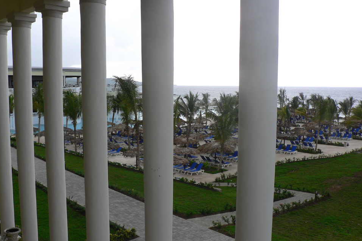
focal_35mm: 38
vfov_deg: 35.1
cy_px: 127
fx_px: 382
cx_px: 183
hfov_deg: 50.7
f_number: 4
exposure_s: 1/250
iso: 64
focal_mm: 6
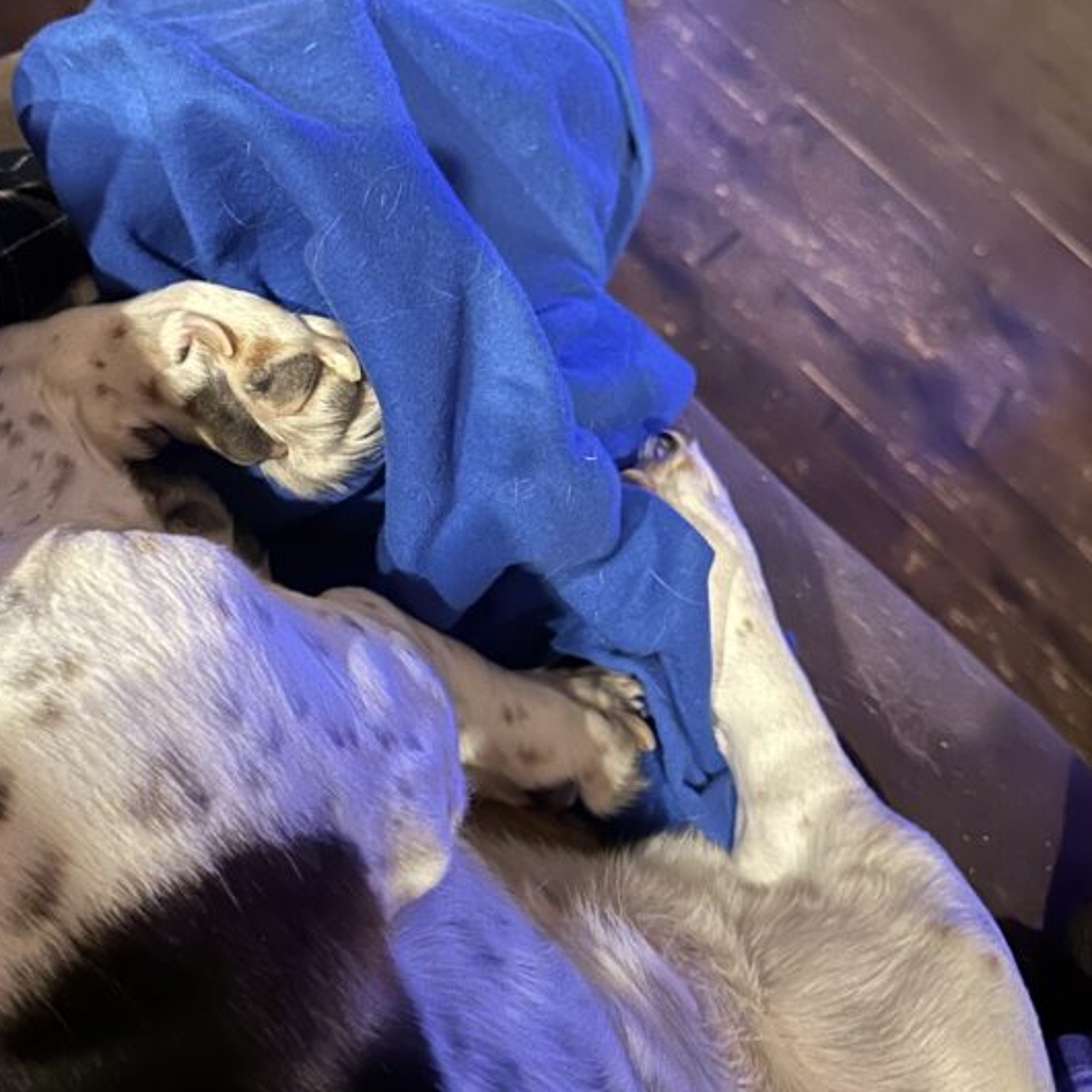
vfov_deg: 40.6
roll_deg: -36.6
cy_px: 402
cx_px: 367
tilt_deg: -41.9
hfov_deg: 40.4
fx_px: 1463
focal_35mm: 41
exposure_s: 1/9
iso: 1600
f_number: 1.78
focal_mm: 6.86
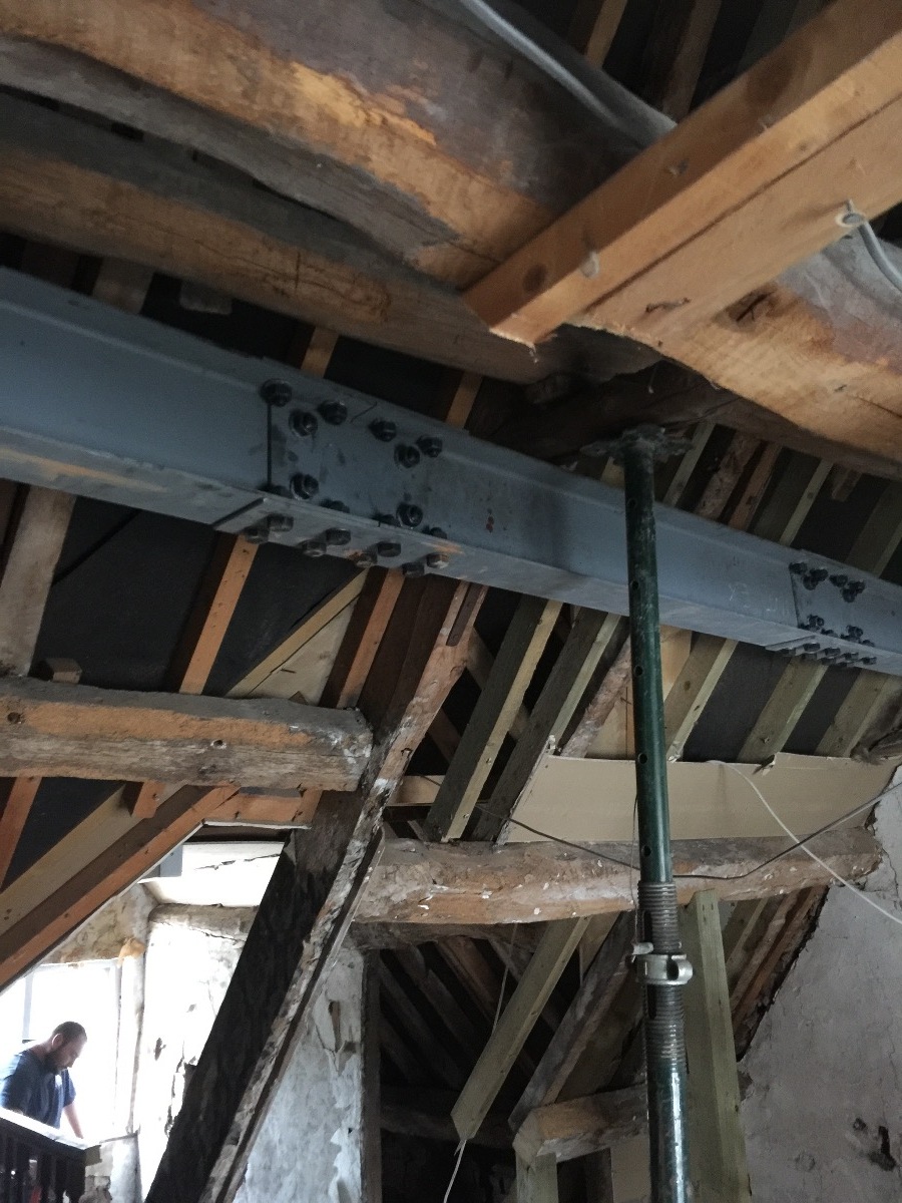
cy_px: 602
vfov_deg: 61.7
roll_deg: +2.6
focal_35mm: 29
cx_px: 451
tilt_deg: +15.9
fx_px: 1008
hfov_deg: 48.2
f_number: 2.2
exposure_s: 1/8
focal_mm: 4.15
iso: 200
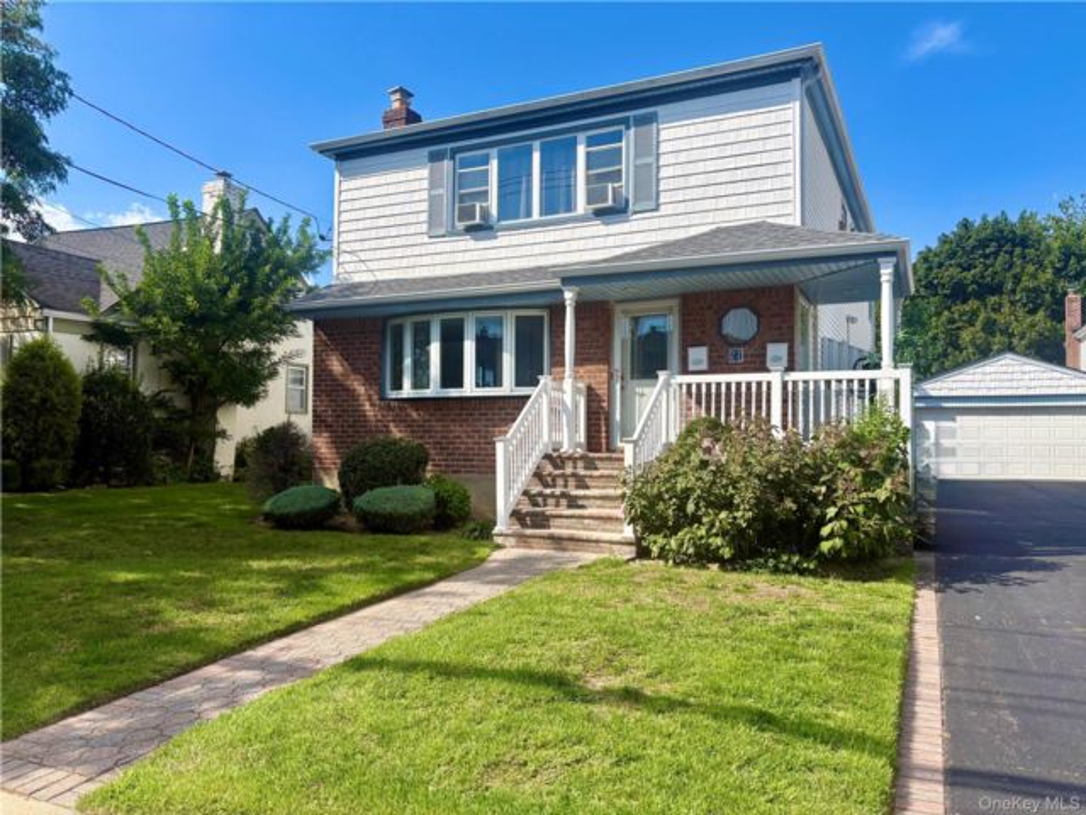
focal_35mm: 26
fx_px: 816
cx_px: 543
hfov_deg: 67.3
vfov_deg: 53.1
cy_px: 408
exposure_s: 1/2639
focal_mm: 5.96
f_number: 1.6
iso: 50
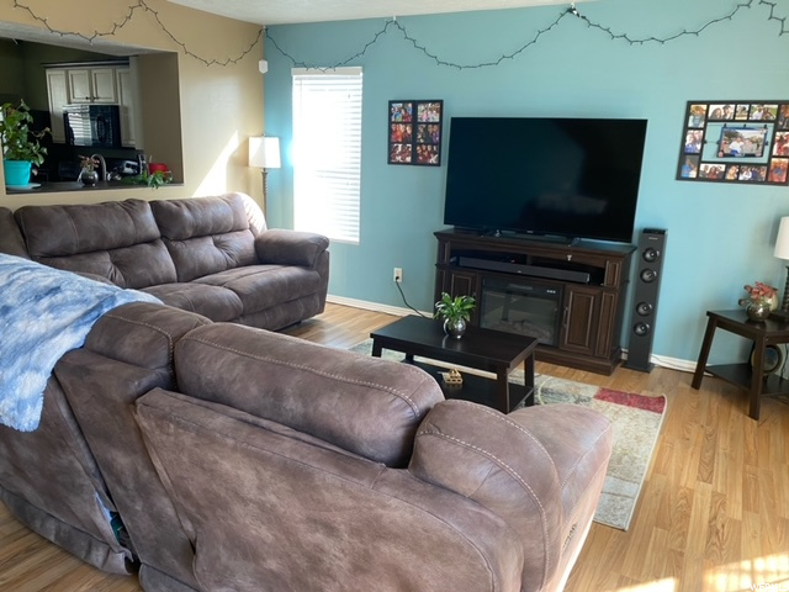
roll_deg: -2.4
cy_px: 296
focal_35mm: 26
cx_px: 394
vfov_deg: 53.1
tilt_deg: -14.5
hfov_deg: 67.3
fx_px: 593
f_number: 1.8
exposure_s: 1/60
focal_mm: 4.25
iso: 80
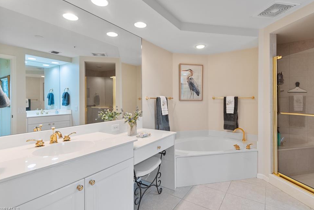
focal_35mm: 18
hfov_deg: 89.1
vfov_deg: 66.6
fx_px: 159
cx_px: 163
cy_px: 101
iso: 200
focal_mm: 11.5
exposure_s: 1/4
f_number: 8
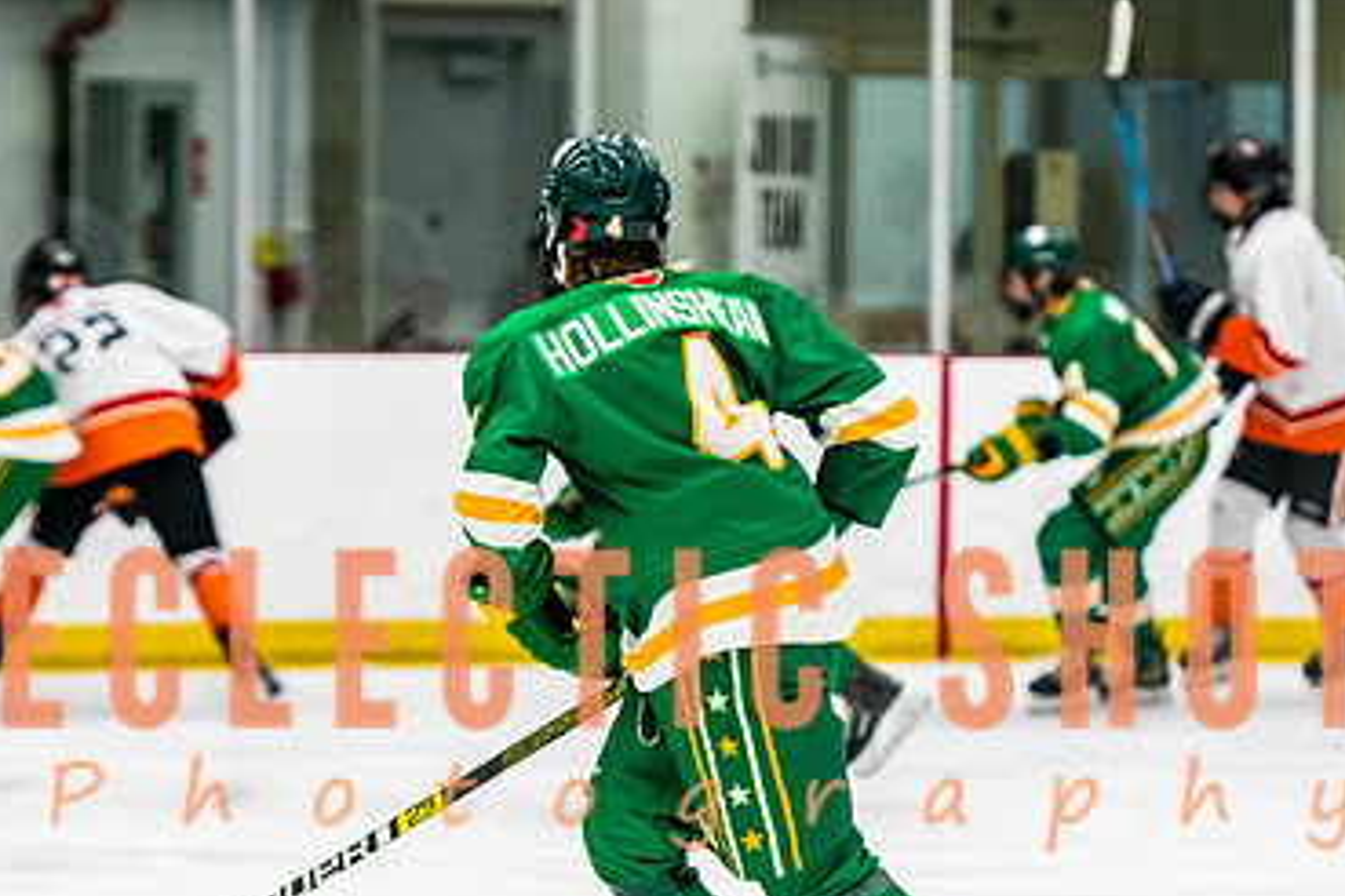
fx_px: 12179
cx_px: 657
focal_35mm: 326
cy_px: 639
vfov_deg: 4.2
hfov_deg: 6.3
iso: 2000
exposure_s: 1/640
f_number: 2.8
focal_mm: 135
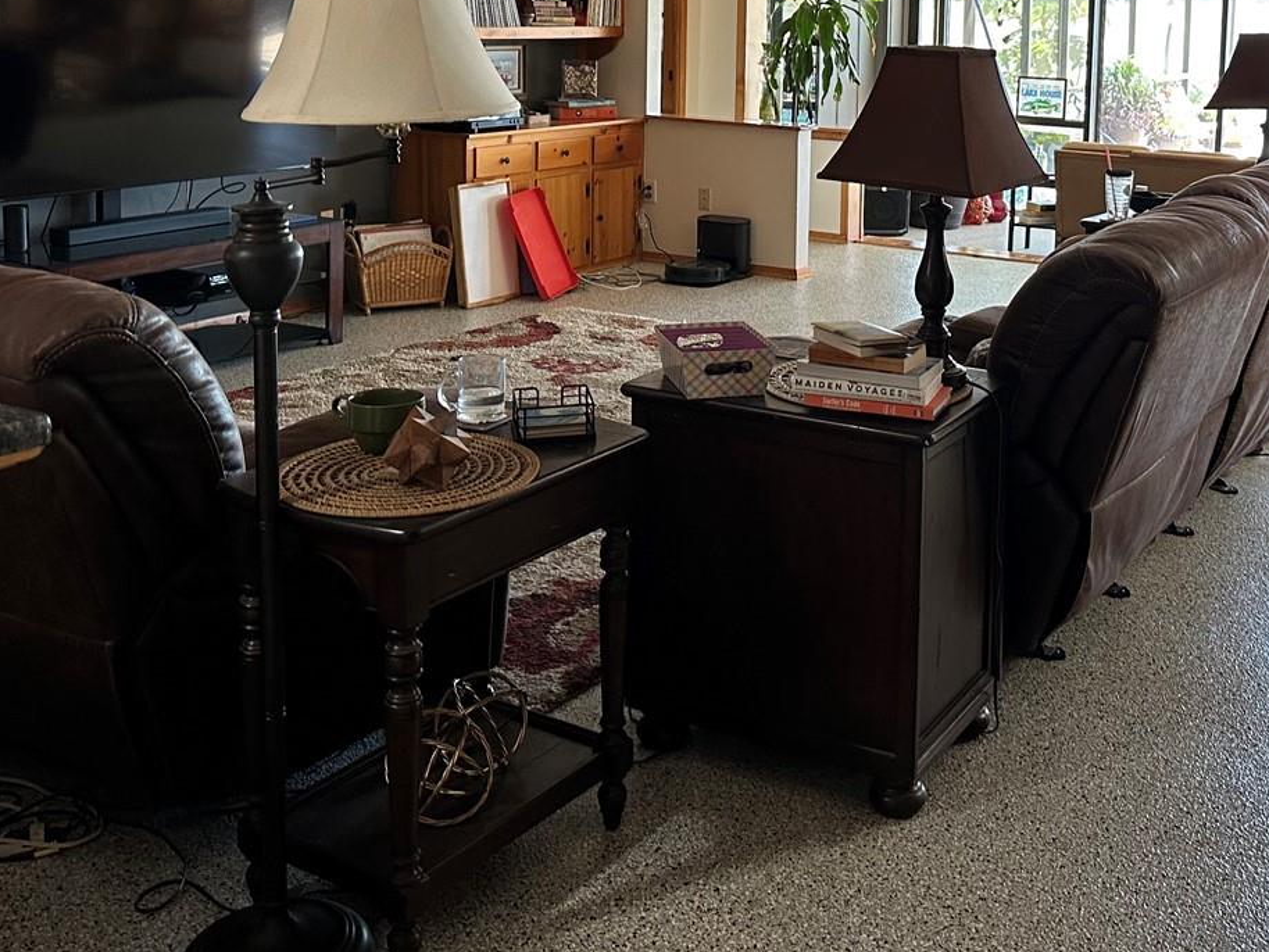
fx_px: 1540
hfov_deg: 44.3
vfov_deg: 33.1
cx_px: 821
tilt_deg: -4.5
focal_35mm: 42
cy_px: 146
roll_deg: -1.1
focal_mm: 6.86
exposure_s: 1/77
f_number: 1.78
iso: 250
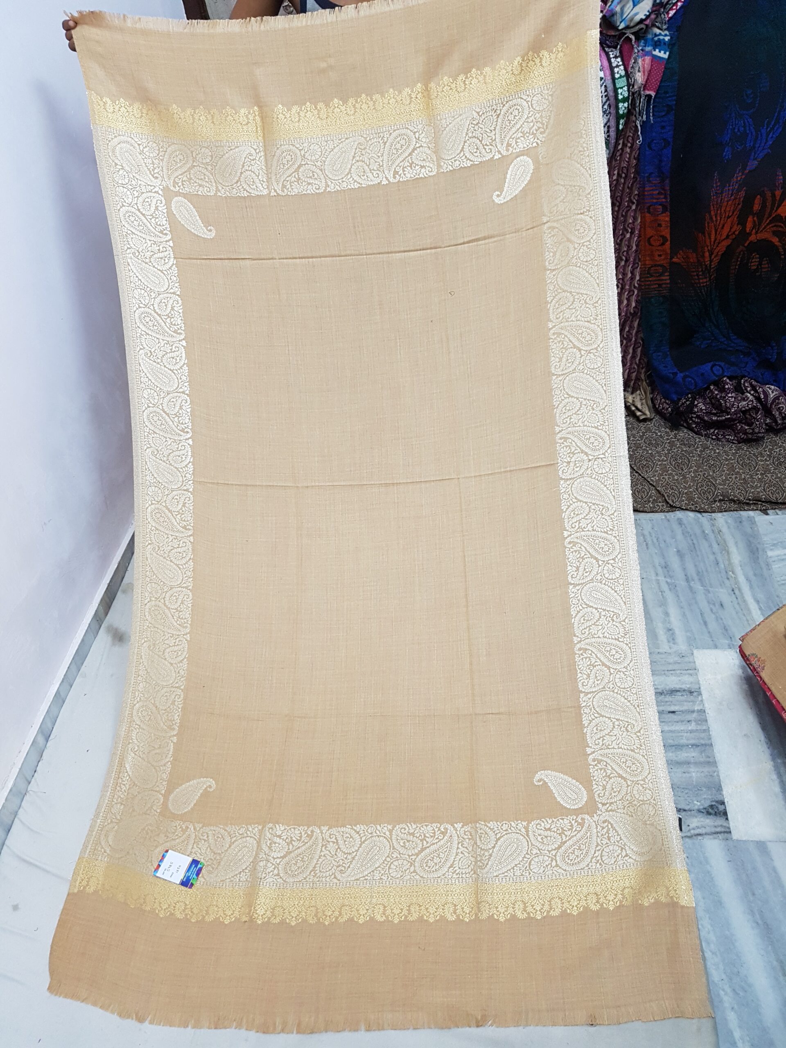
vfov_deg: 67.3
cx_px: 393
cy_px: 524
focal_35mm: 26
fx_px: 787
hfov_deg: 53.1
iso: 160
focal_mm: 4.2
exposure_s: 1/25
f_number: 1.7
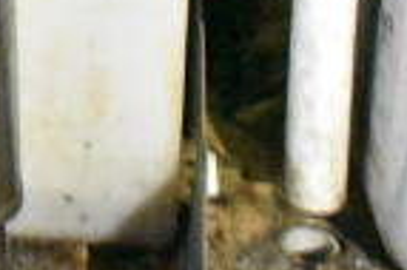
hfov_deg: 11.9
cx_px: -307
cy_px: -283
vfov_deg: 8.1
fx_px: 1808
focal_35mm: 160
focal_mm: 25
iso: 25600
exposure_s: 1/40
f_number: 4
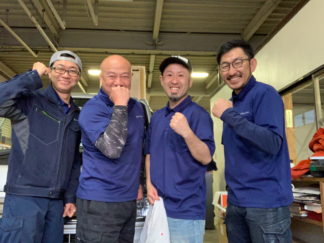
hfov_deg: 56.8
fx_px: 300
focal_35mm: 32
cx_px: 162
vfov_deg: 44.2
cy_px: 122
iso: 320
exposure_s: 1/33
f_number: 2.2
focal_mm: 2.87
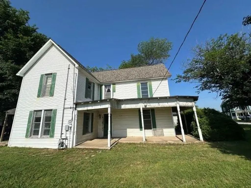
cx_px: 126
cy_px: 94
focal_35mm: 14
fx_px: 102
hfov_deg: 102.1
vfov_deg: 85.7
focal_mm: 2.22
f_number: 2.2
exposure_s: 1/3861
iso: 50
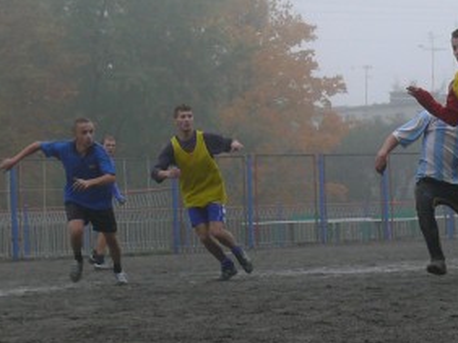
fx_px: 1890
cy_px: 169
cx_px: 479
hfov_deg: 13.6
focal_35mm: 143
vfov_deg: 10.4
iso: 160
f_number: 3.2
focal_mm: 10.3
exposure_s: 1/500
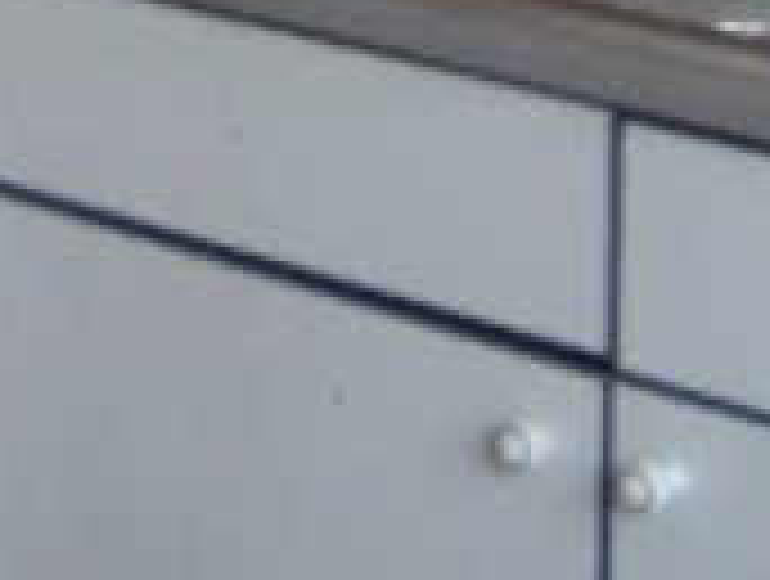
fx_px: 4659
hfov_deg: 9.2
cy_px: -351
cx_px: -405
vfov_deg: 7.0
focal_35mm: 209
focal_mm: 5.8
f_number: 2.8
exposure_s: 1/30
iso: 50
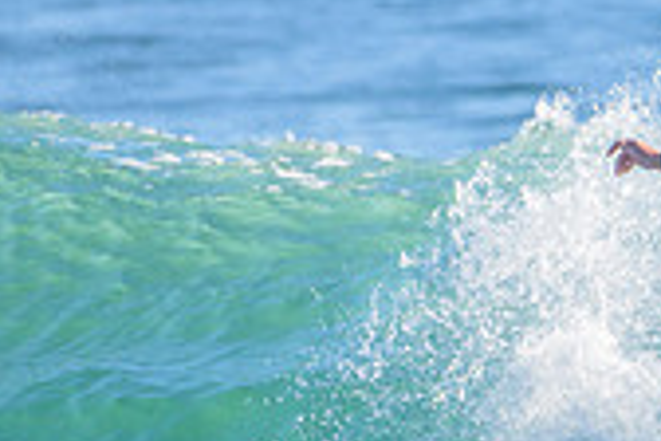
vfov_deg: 0.6
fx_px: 38923
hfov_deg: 1.0
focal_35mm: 2120
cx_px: 784
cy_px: 370
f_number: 5.6
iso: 320
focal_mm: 500
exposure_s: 1/2000
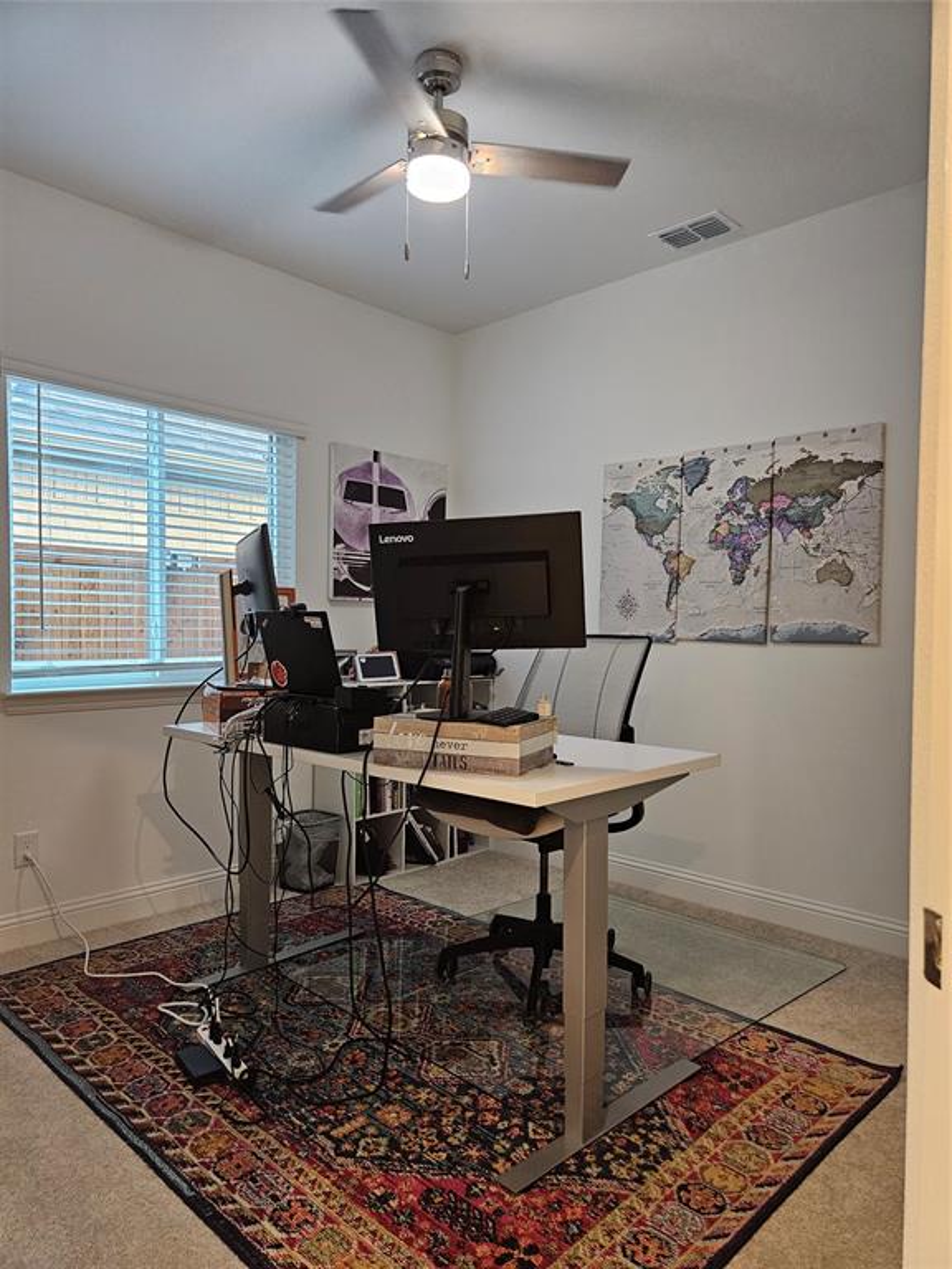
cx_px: 476
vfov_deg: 73.9
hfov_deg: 58.9
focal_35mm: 23
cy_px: 634
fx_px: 843
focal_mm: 5.4
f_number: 1.8
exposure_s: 1/120
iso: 640
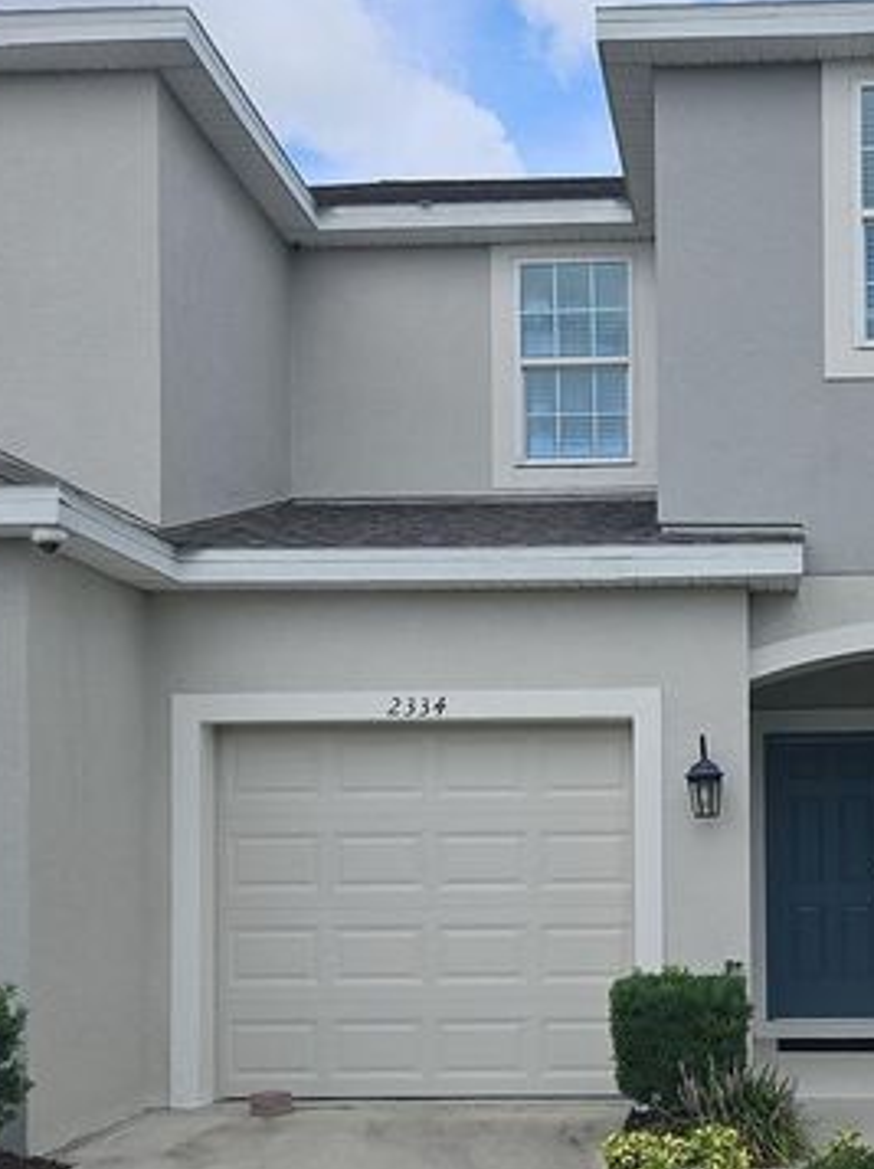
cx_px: 717
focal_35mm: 43
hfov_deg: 32.5
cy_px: 820
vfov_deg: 43.0
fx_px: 1450
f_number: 1.8
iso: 50
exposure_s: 1/1111
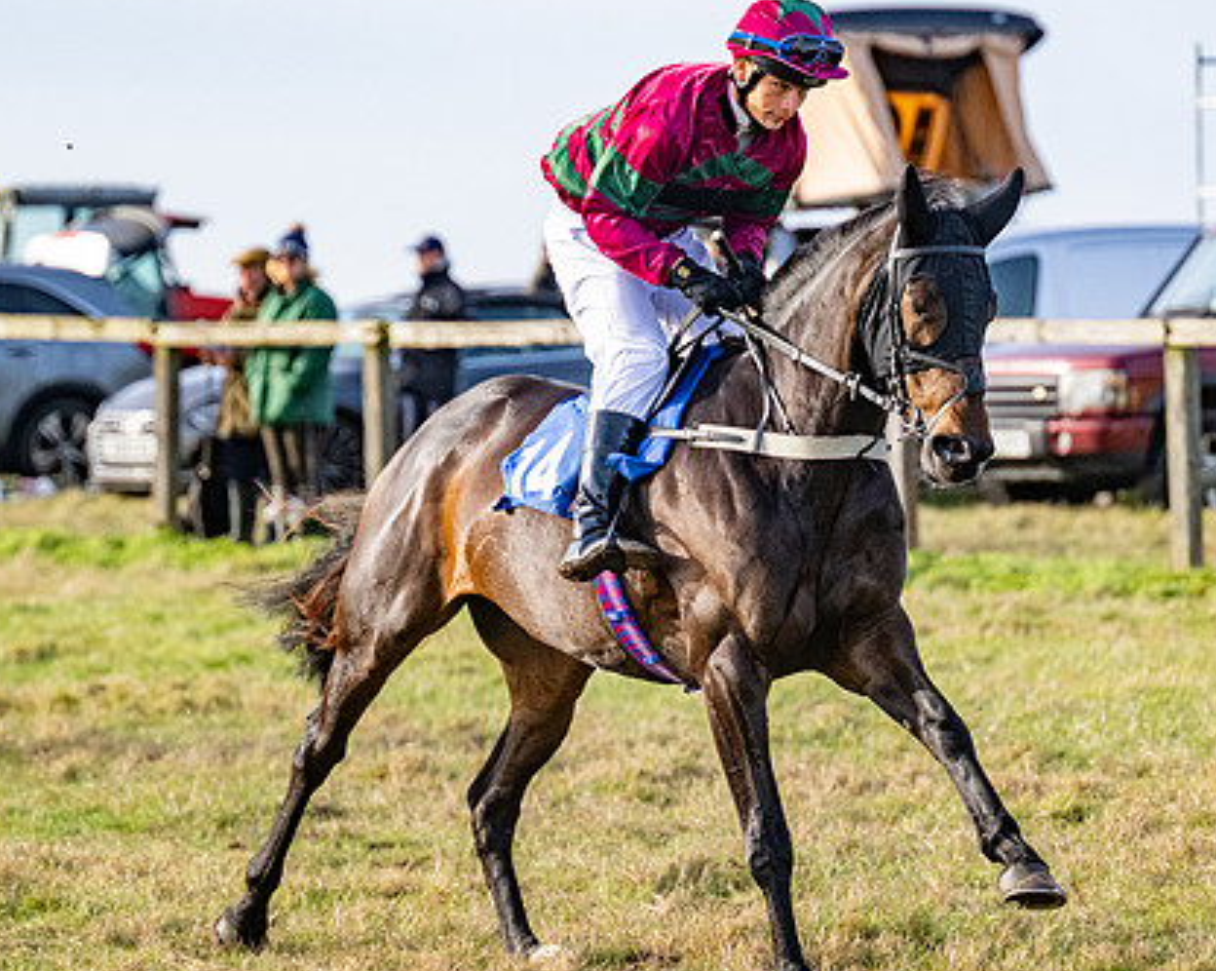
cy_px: 432
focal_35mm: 297
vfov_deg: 5.2
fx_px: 10679
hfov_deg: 6.5
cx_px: 661
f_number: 4
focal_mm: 165
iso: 800
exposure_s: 1/5000
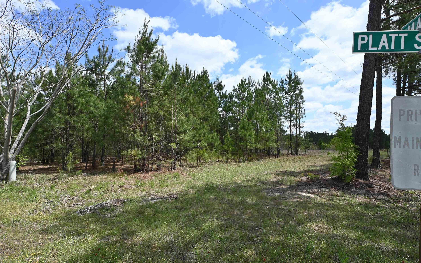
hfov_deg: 85.6
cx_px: 217
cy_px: 139
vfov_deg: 60.1
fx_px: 227
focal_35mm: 20
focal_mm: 12.5
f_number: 7.1
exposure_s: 1/400
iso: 100
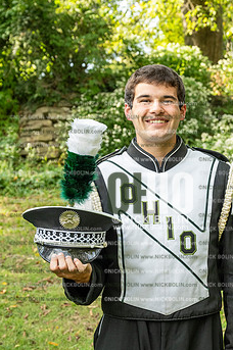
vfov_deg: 30.1
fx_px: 652
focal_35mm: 67
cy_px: 201
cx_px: 150
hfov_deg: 20.2
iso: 1000
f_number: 5.6
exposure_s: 1/640
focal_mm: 51
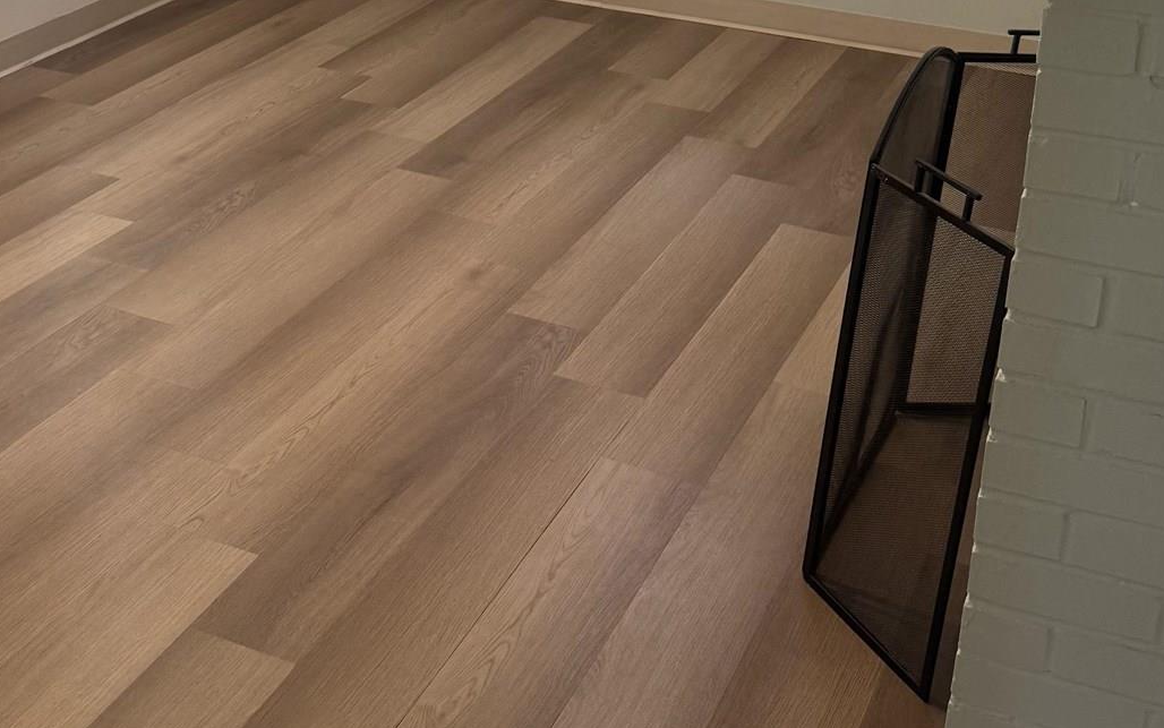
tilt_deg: -18.5
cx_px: 300
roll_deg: -0.1
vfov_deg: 22.2
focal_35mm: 57
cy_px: 71
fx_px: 1809
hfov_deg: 35.0
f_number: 1.78
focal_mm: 6.76
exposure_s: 1/60
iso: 125
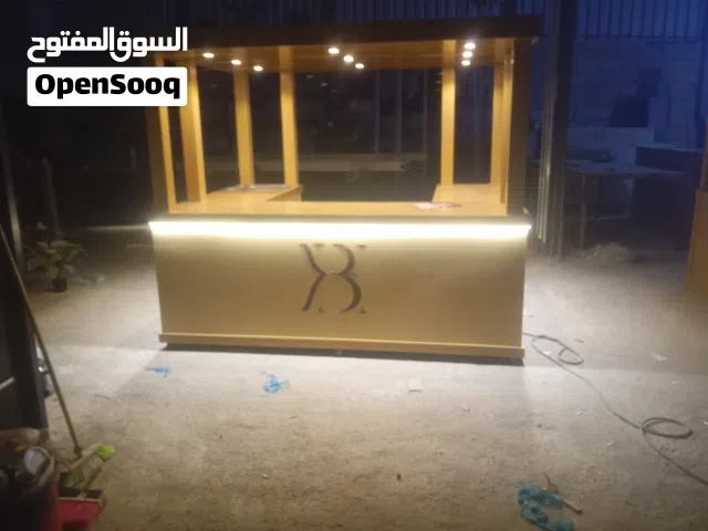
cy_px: 266
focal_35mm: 28
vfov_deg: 49.7
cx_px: 354
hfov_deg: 63.4
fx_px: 573
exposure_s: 1/25
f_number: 1.8
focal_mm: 4.27
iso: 444
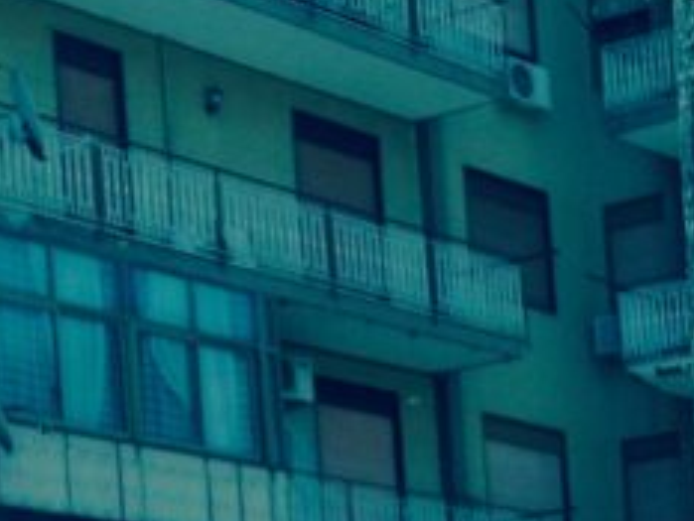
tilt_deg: +0.2
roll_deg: +2.3
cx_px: 1177
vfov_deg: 9.5
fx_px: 2909
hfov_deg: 12.6
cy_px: 1054
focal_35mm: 145
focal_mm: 4.12
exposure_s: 1/695
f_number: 2.4
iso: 50
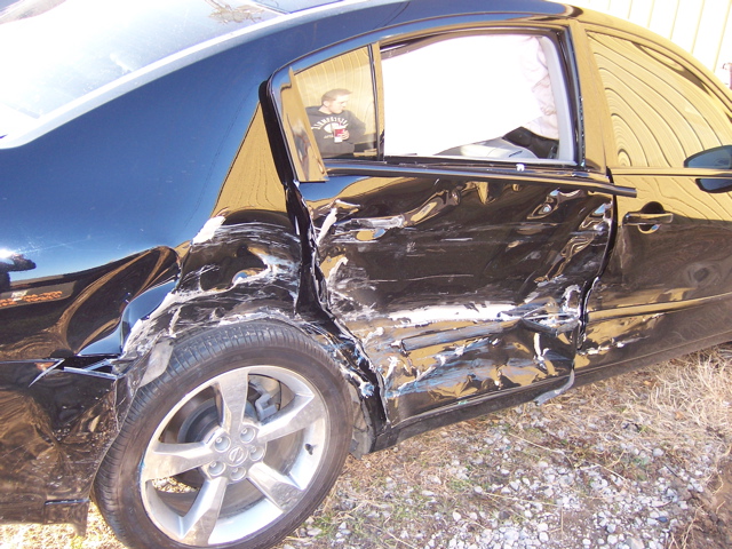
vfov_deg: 39.7
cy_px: 274
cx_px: 366
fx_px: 761
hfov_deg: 51.4
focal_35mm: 36
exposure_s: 1/60
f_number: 2.8
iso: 125
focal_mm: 6.2
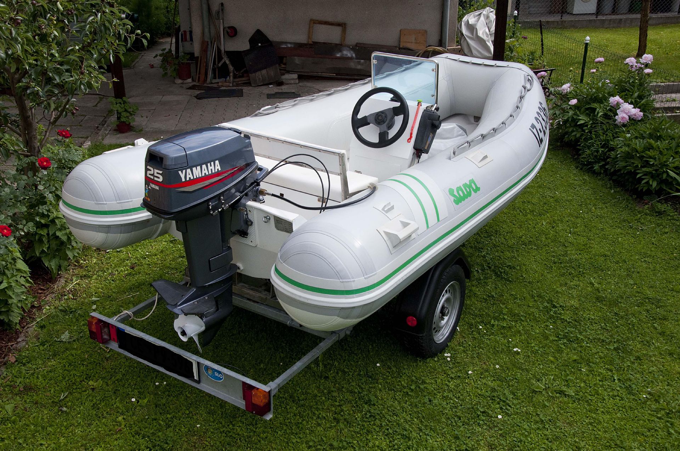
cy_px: 226
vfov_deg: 35.4
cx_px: 340
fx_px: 707
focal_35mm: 38
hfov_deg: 51.3
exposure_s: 1/640
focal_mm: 25
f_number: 8
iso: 200
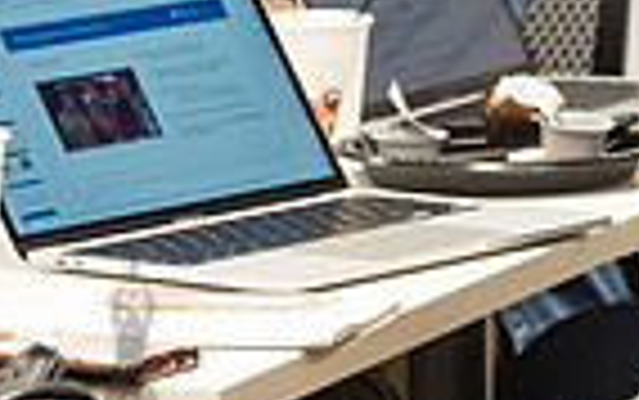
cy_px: -304
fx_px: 6257
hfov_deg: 5.8
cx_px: 745
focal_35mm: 359
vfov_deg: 3.6
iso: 2500
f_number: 4.5
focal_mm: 62
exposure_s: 1/200
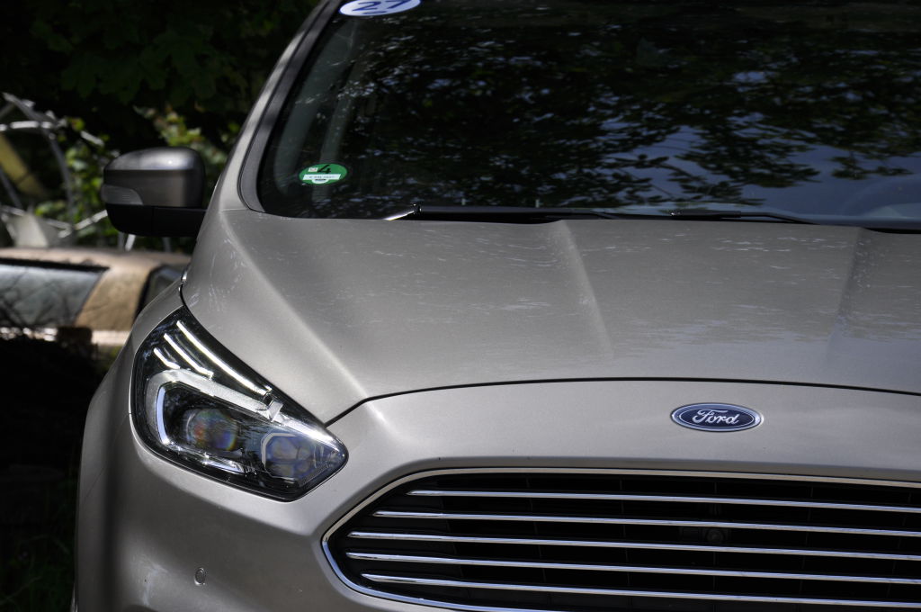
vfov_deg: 8.7
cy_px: 306
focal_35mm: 158
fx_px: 4024
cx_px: 460
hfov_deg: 13.1
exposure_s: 1/1250
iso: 200
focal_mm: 105
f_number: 9
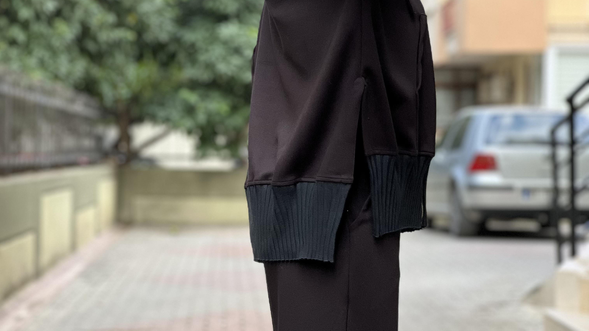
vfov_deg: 10.8
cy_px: 119
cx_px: 294
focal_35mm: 112
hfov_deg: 19.1
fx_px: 1749
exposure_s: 1/121
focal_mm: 9
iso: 160
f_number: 2.8
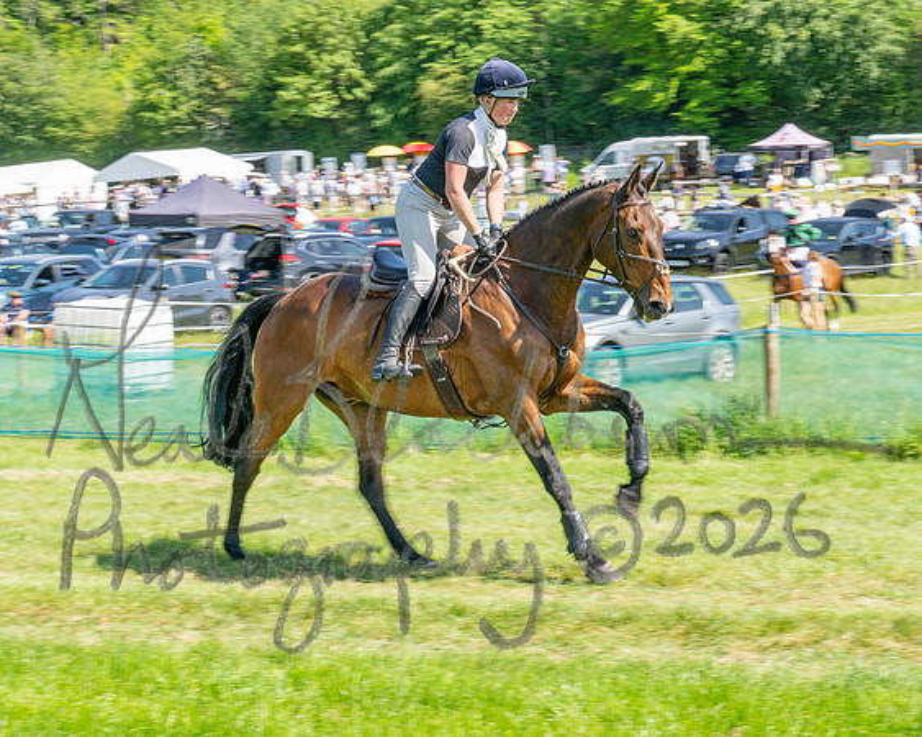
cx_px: 392
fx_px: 3227
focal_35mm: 118
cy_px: 368
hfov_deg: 16.3
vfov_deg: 13.0
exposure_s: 1/160
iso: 200
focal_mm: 70
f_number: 18
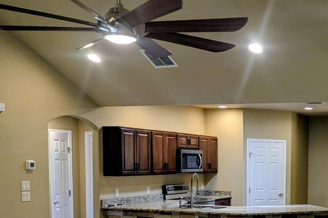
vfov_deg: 24.6
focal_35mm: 53
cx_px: 306
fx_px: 483
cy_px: 208
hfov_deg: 35.0
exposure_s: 1/40
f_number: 1.85
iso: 52
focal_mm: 6.81
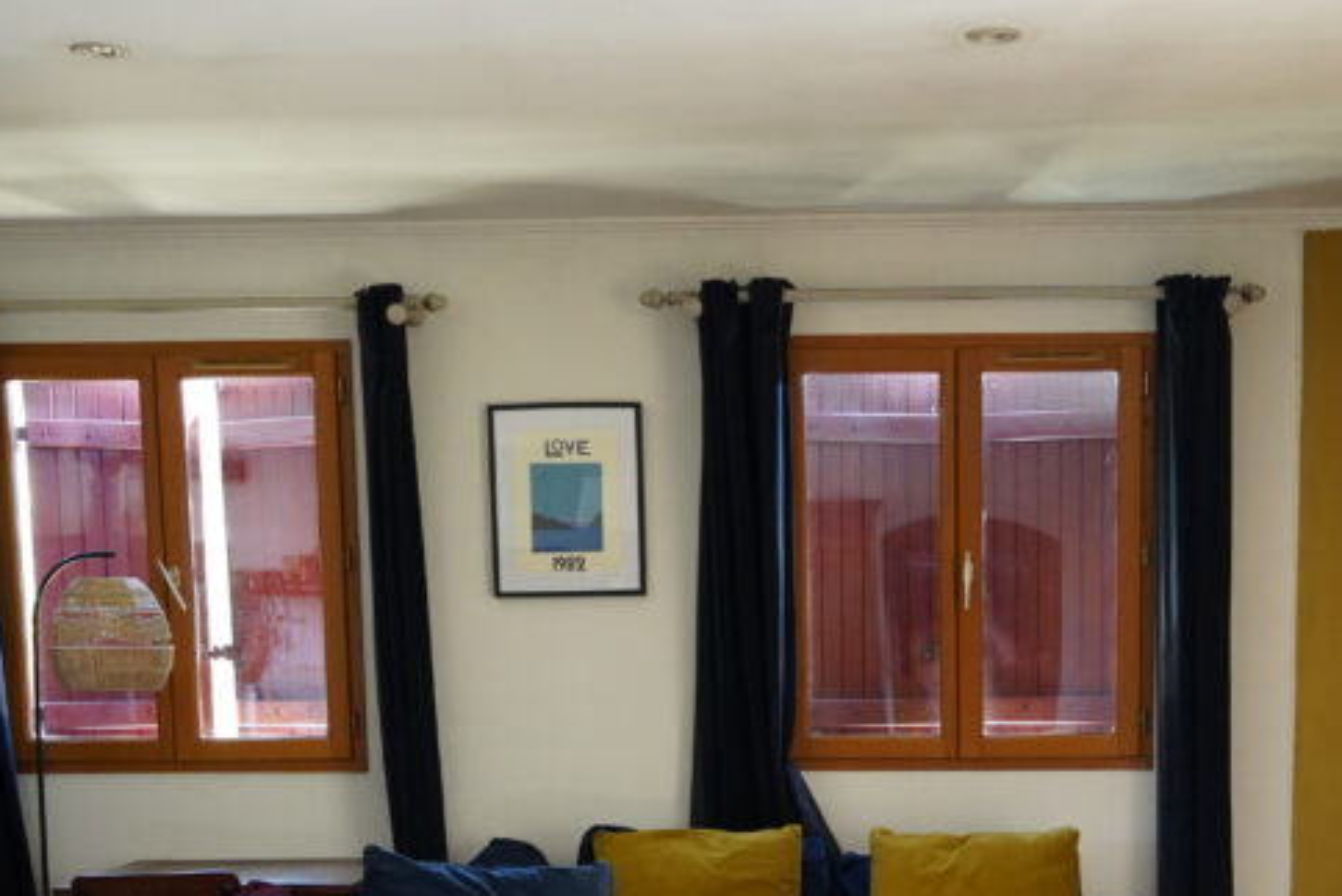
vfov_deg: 23.5
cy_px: 920
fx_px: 2051
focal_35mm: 55
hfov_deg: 35.8
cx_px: 904
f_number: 4
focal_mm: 26
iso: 6400
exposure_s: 1/160
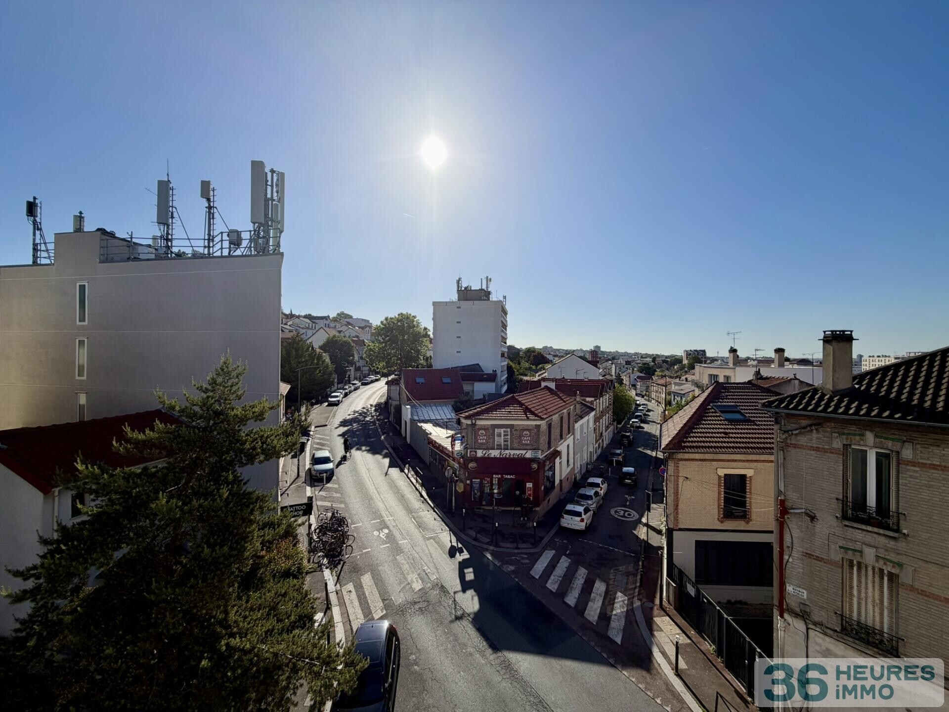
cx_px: 474
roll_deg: -0.1
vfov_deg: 85.7
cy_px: 356
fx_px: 384
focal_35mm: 14
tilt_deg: -0.3
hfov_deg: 102.1
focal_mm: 2.22
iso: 20
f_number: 2.2
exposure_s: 1/1745
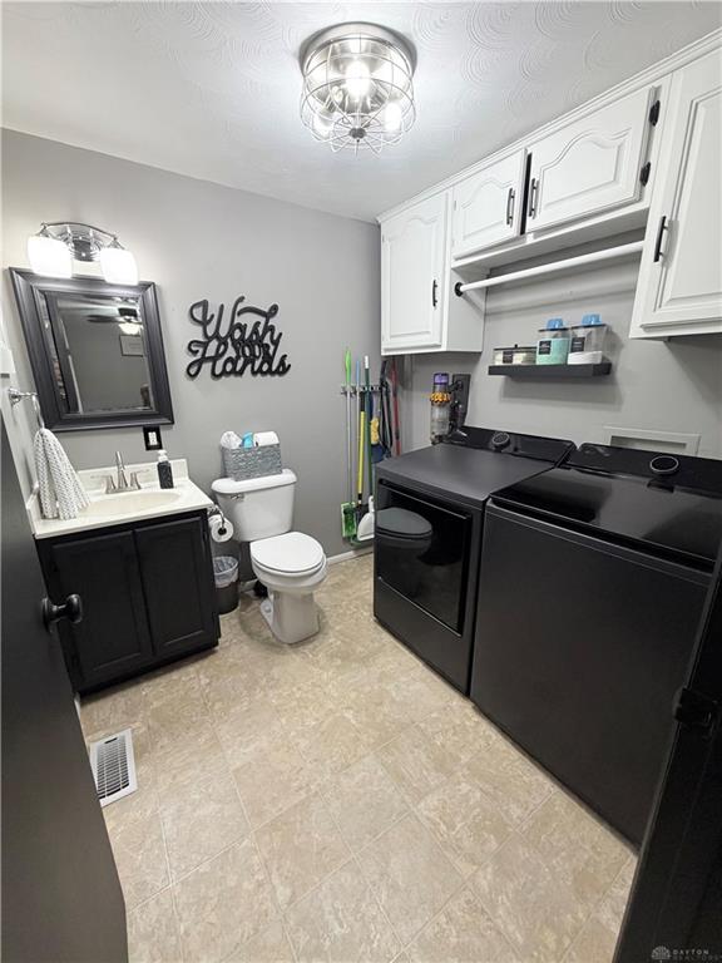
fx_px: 389
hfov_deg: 85.7
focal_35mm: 14
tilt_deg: -14.5
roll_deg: +0.6
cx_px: 361
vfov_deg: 102.1
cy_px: 482
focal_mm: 2.22
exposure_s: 1/120
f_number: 2.2
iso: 320
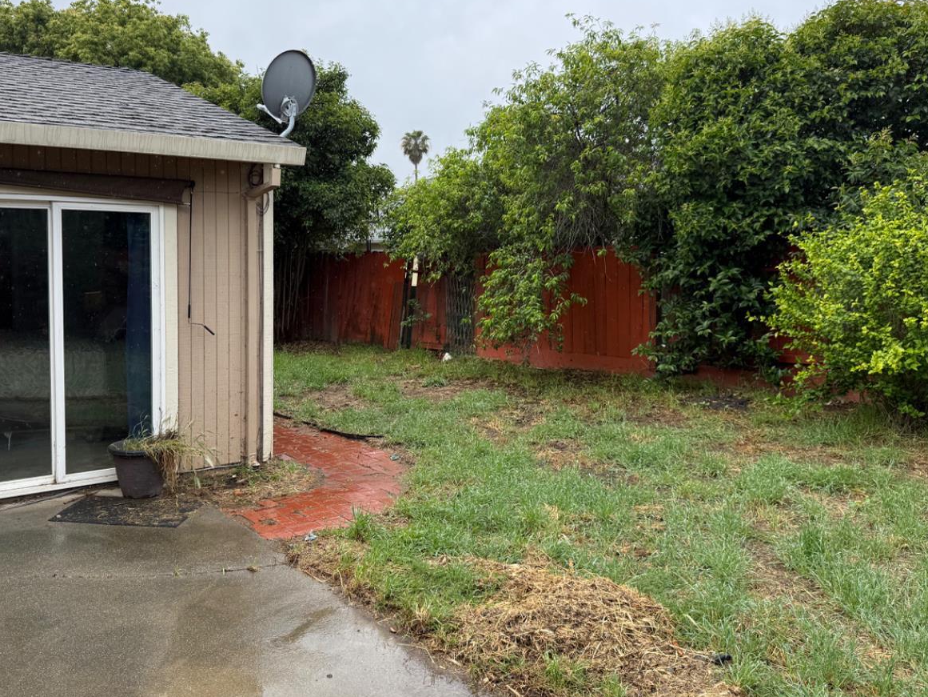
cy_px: 286
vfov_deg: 45.3
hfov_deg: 58.2
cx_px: 407
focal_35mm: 31
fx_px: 831
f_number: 1.78
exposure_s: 1/3145
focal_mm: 6.76
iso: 100
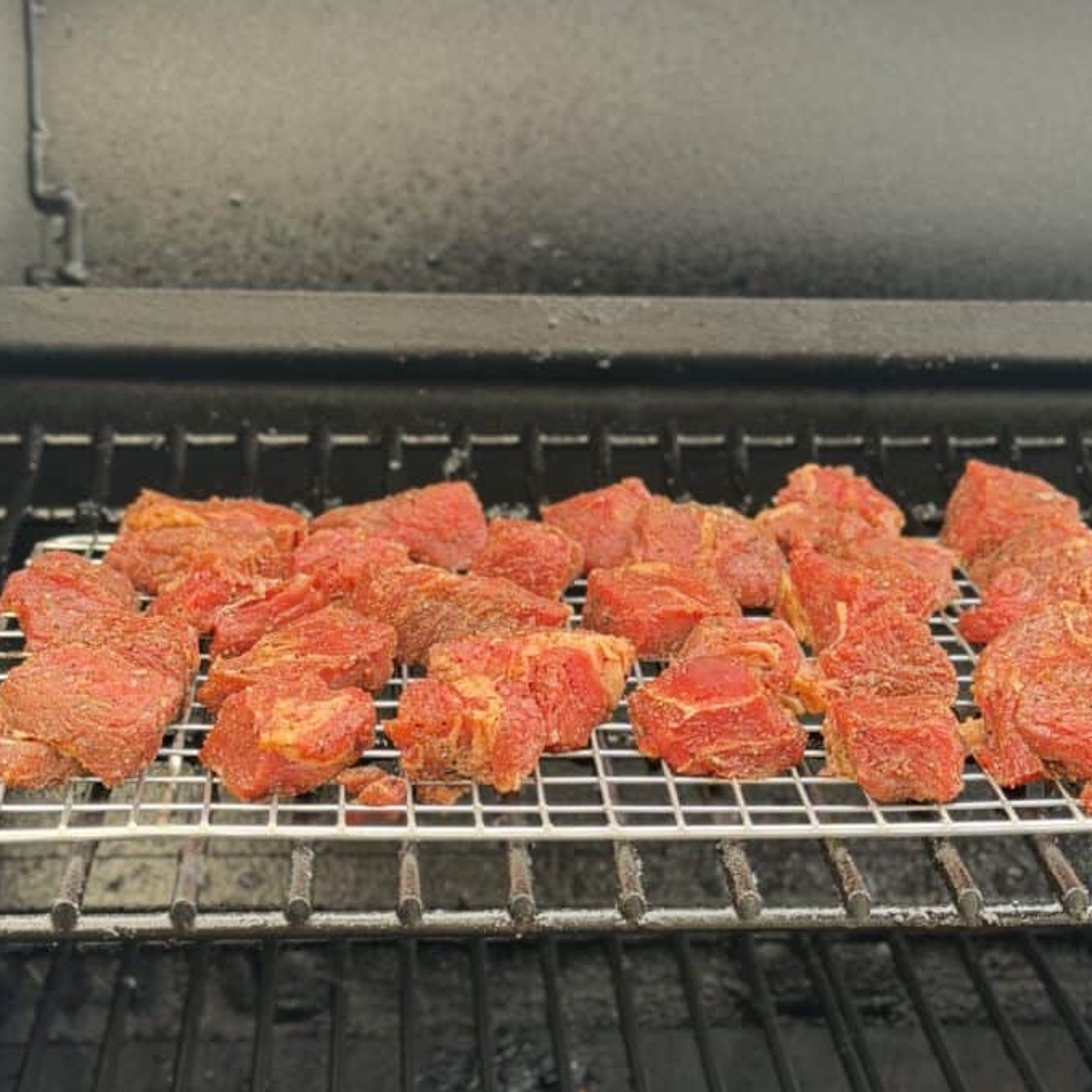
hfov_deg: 26.9
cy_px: 605
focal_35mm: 64
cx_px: 587
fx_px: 2284
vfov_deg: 26.9
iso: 100
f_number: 1.78
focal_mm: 6.76
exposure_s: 1/89
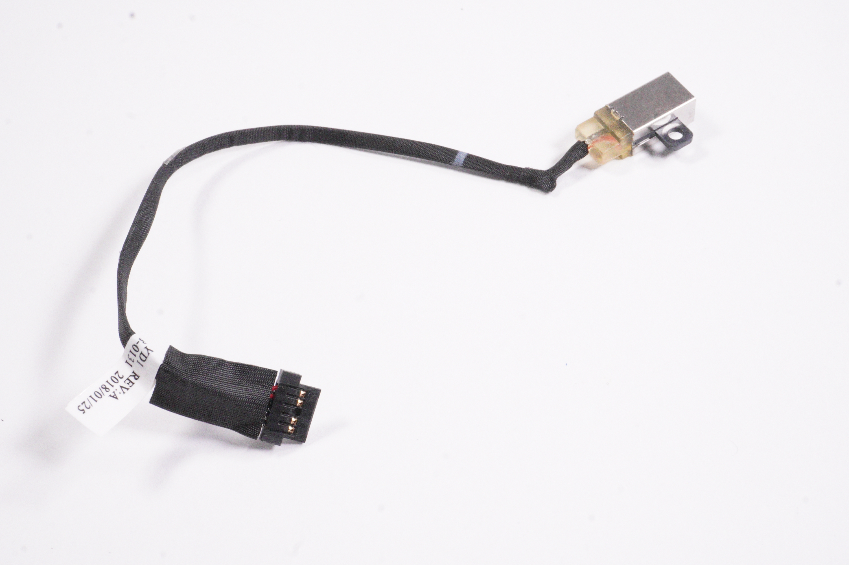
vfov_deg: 22.6
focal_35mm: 60
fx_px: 1414
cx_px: 424
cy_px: 282
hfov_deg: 33.4
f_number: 20
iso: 6400
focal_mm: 40
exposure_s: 1/320
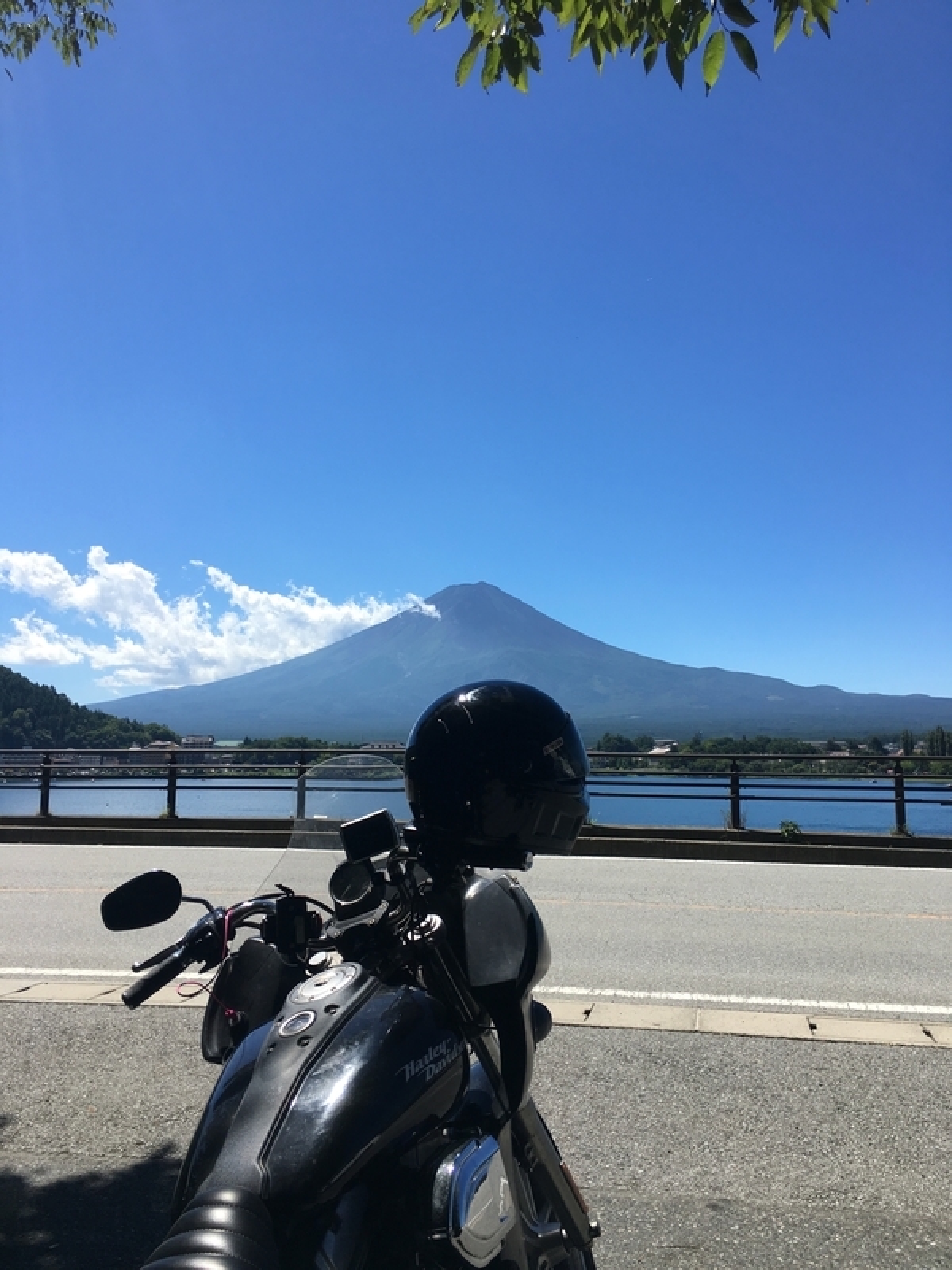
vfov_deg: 61.7
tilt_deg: +8.1
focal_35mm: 29
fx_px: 1063
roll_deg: -1.3
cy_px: 635
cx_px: 476
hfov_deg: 48.2
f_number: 2.2
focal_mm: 4.15
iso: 25
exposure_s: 1/1672
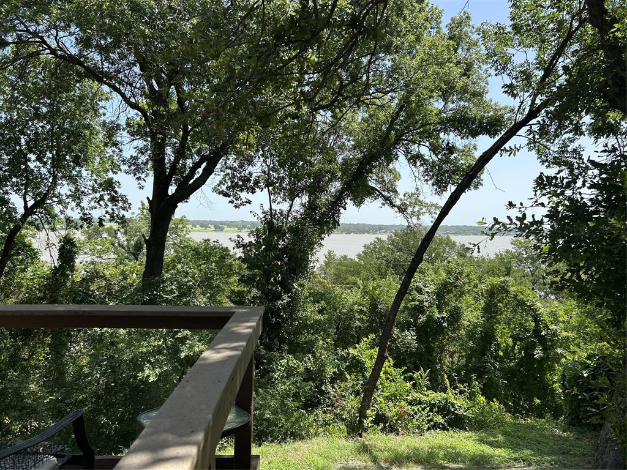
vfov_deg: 53.1
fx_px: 471
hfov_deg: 67.3
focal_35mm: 26
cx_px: 314
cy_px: 235
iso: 50
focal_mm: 5.7
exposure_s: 1/1645
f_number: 1.5
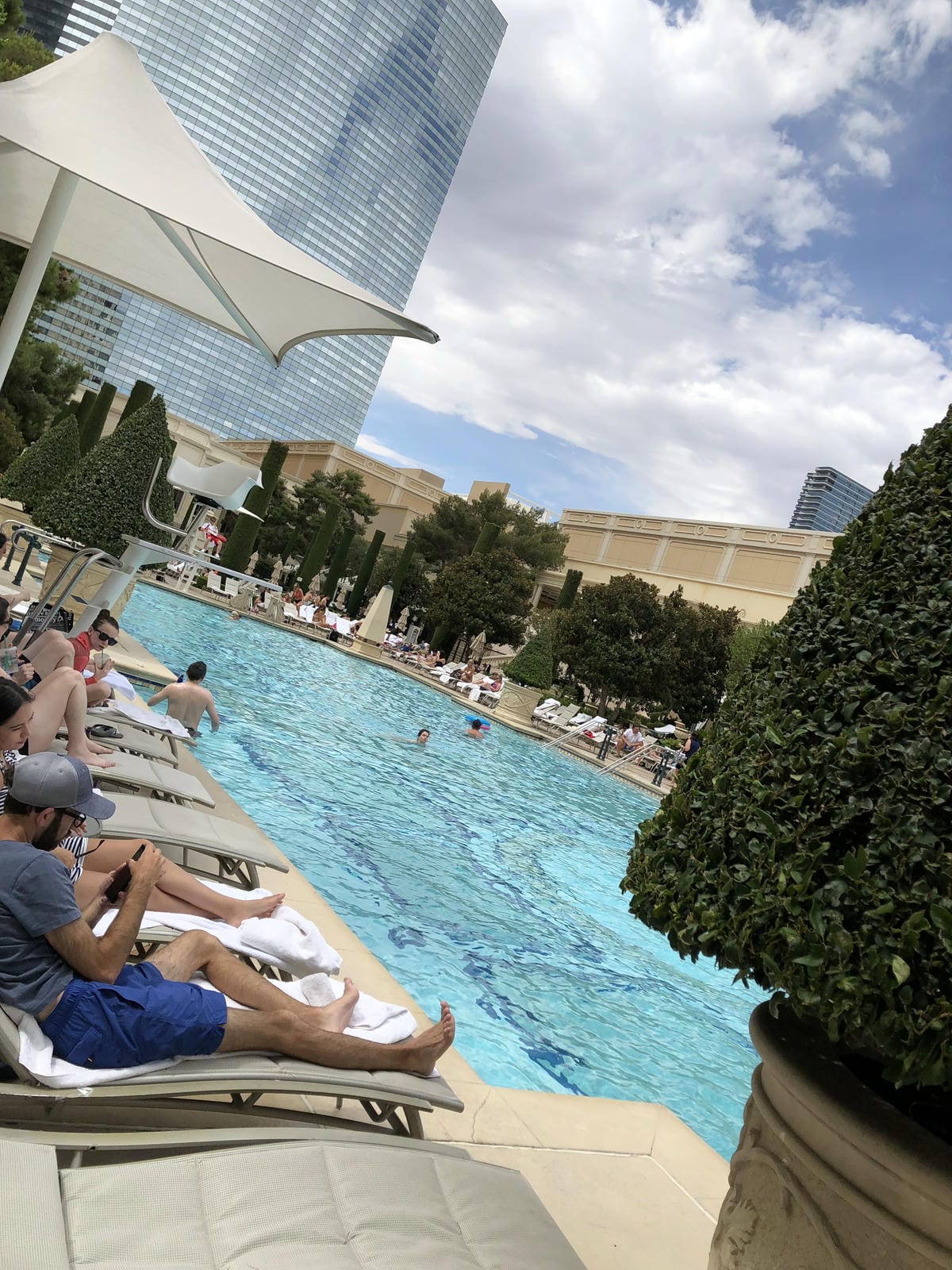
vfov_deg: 63.4
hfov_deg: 49.7
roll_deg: -21.6
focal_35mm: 28
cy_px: 635
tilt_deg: +3.1
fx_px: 1027
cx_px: 476
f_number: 1.8
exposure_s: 1/2525
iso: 20
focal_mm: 3.99
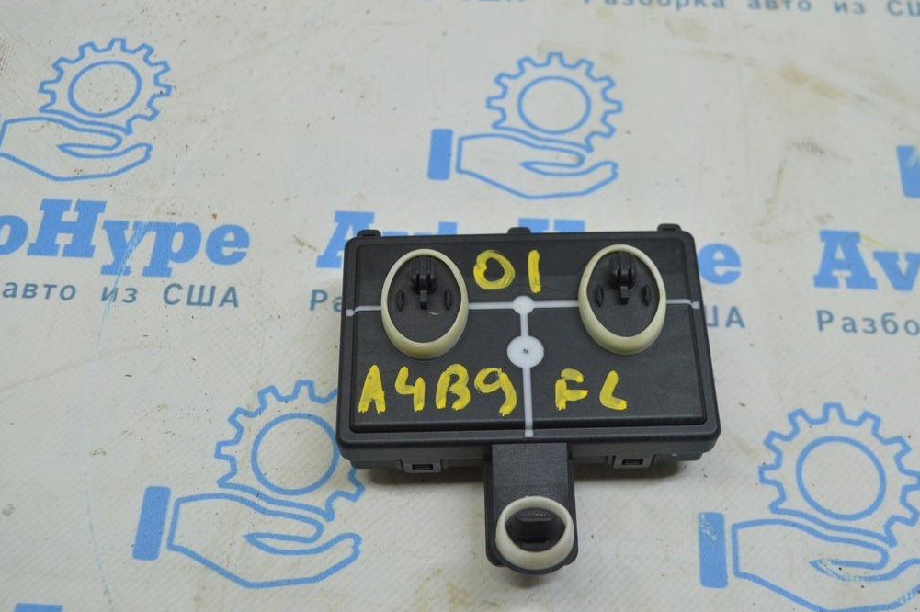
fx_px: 1137
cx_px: 468
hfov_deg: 44.1
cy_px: 306
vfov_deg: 30.1
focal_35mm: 45
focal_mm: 29
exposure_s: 1/40
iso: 400
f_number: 5.6
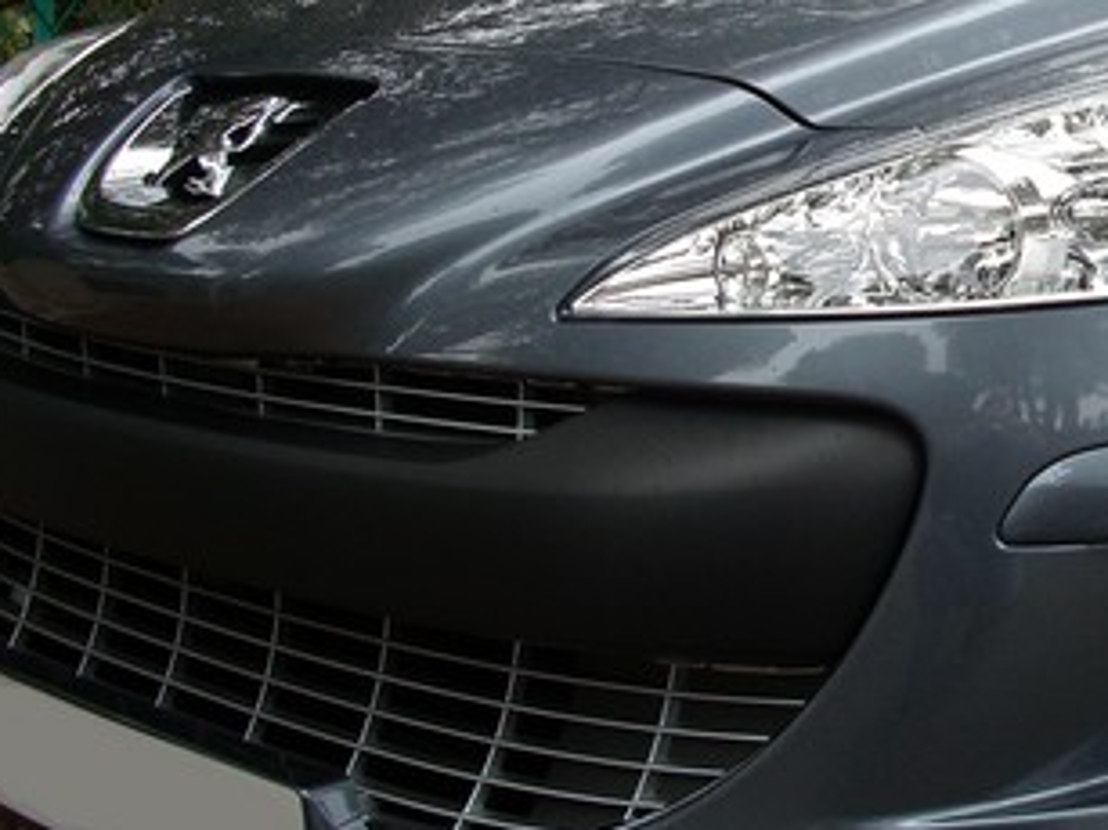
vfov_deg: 20.1
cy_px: 260
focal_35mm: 73
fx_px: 2336
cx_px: 1018
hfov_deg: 25.8
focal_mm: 5.8
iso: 80
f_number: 2.6
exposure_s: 1/160
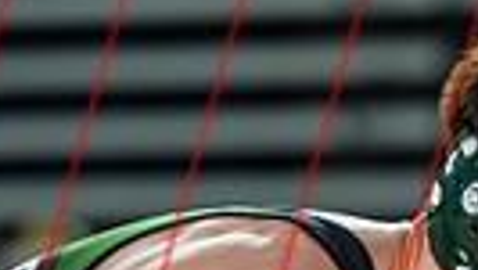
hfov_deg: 2.8
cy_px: 774
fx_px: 9880
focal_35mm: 779
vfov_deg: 1.6
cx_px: 488
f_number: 2.8
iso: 3200
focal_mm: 145
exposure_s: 1/800
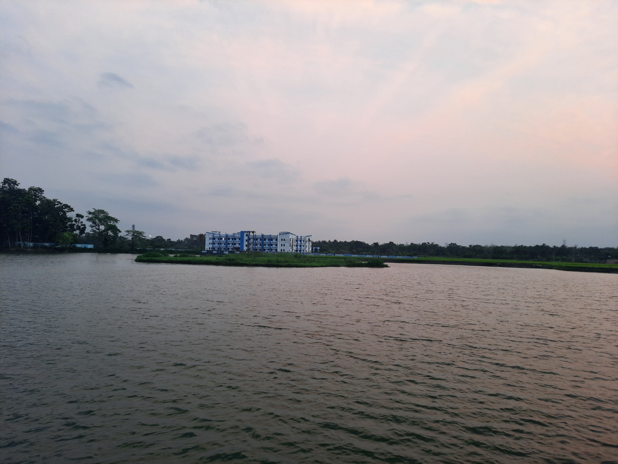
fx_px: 428
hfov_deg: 71.6
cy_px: 232
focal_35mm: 24
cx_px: 309
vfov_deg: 56.8
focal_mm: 5.23
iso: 100
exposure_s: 1/50
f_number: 1.8
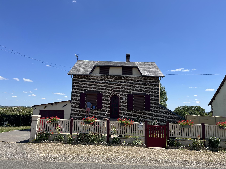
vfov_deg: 53.1
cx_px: 113
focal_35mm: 26
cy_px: 84
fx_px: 170
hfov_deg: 67.3
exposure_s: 1/3215
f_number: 1.6
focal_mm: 5.1
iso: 50
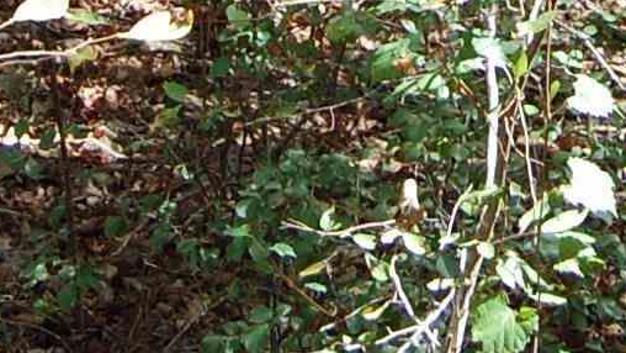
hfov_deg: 7.5
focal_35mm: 288
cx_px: 425
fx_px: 4783
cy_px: -604
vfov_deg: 4.1
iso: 220
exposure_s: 1/125
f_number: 5.6
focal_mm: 31
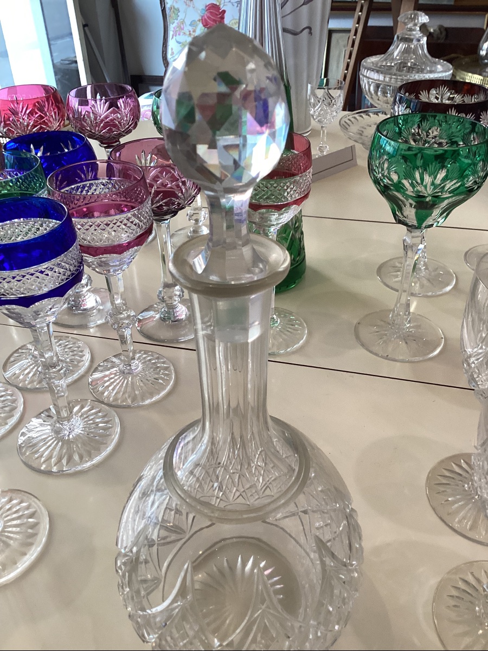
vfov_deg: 58.4
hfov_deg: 45.4
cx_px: 244
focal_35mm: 31
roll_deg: +1.9
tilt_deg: -35.9
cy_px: 326
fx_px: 583
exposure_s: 1/50
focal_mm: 3.3
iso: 100
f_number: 2.4
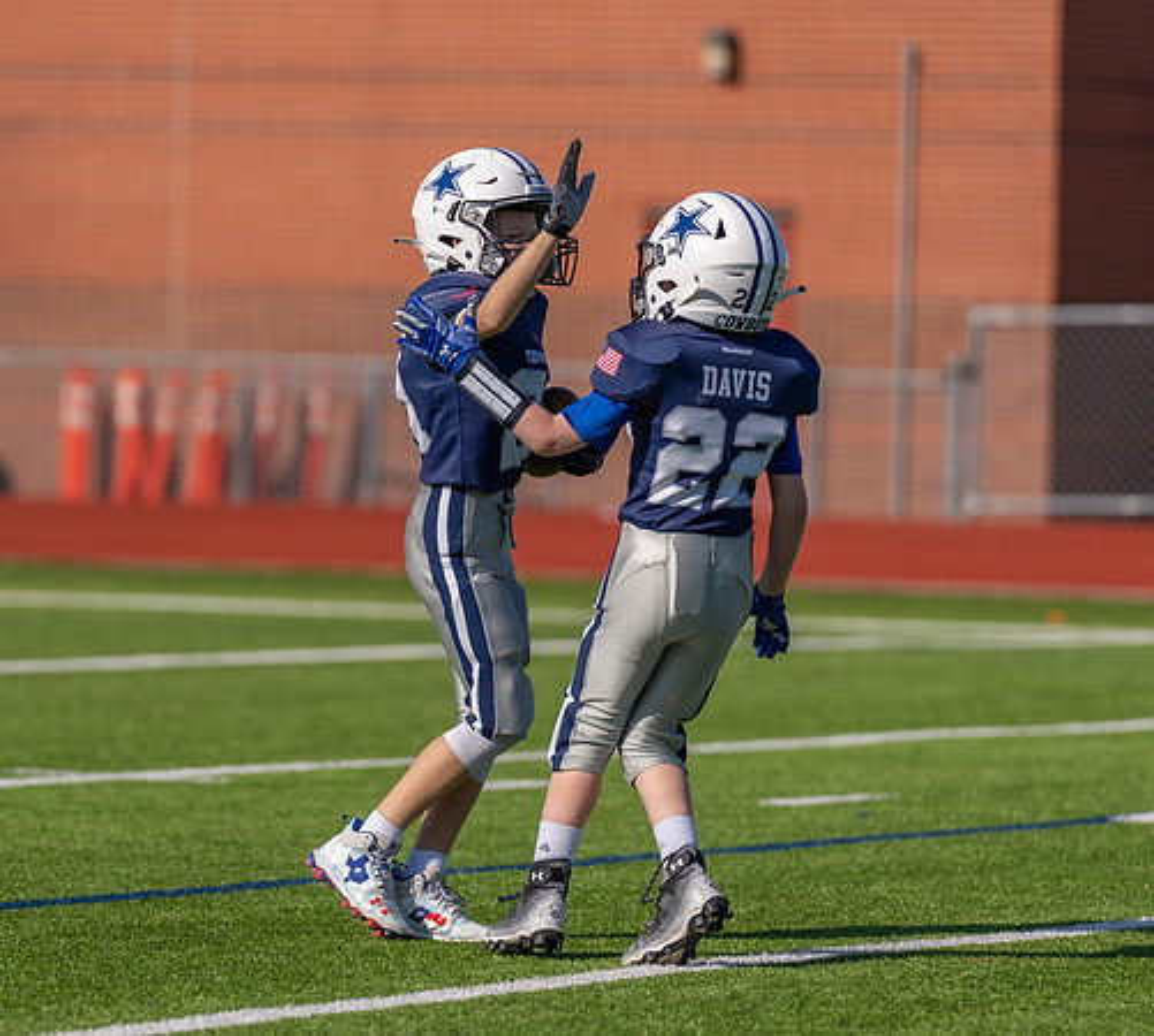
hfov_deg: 5.8
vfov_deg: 5.2
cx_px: 310
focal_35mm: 319
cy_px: 515
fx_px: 11437
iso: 160
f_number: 3.2
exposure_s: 1/4000
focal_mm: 200
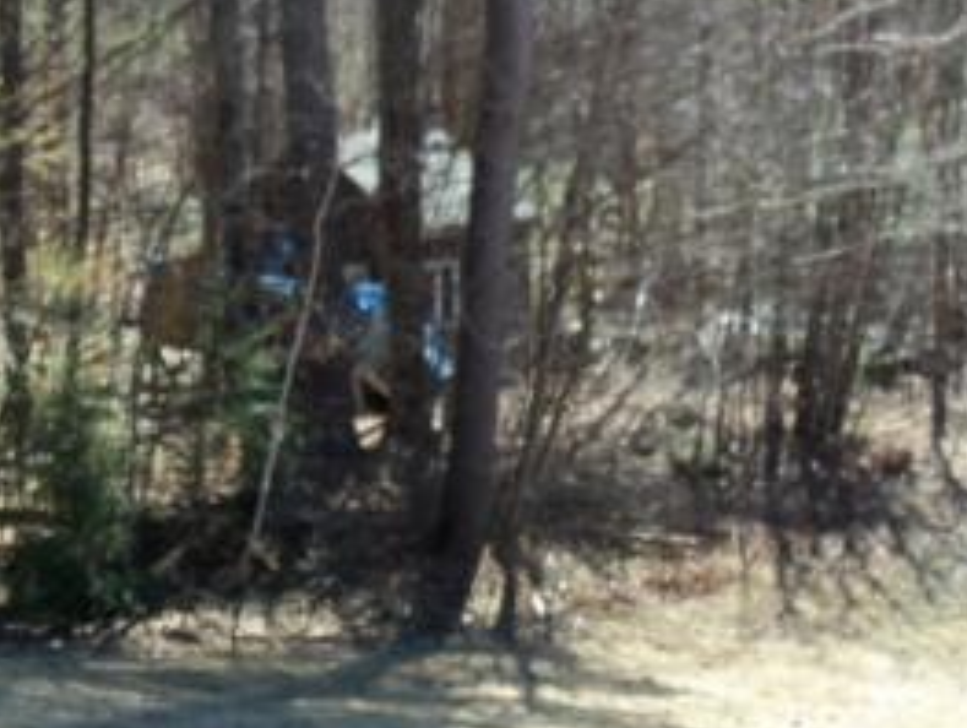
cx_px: 408
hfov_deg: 30.2
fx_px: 1790
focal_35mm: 64
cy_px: 254
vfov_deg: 22.9
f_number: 3.4
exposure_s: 1/200
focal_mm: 5.2
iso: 80
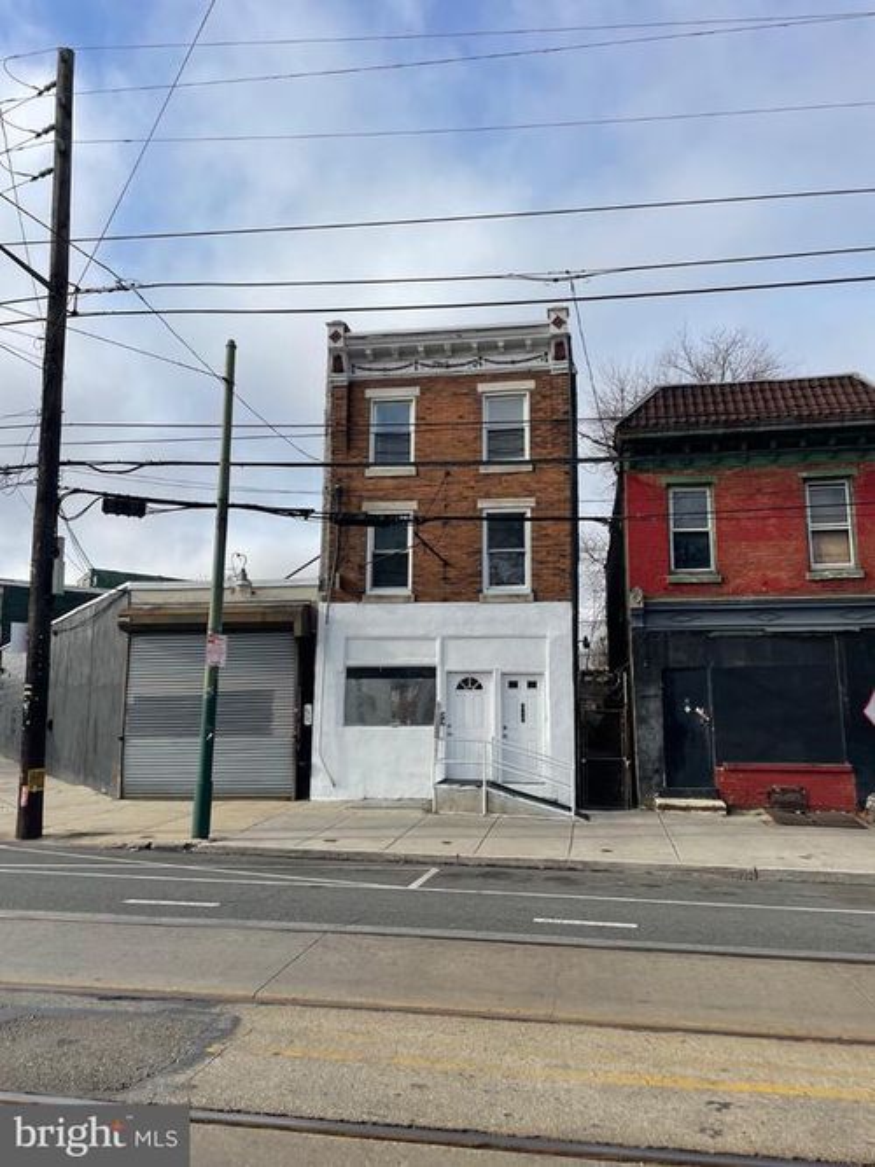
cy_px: 584
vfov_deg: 67.3
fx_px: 877
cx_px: 438
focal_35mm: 26
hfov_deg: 53.0
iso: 32
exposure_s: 1/3731
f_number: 1.6
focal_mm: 4.2
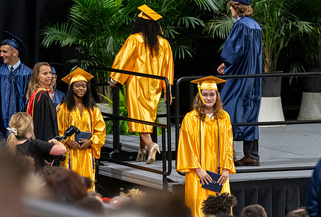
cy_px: 156
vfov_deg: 3.8
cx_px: 204
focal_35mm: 362
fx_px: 3245
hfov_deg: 5.7
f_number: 4
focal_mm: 190
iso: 2000
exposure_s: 1/200
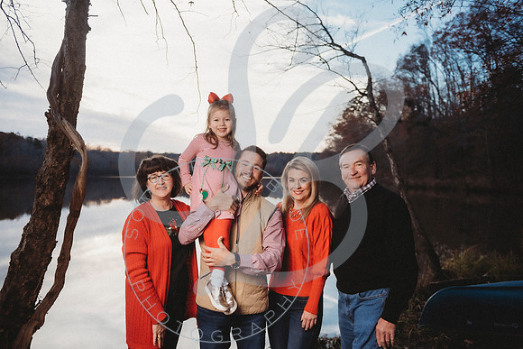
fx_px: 472
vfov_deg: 40.6
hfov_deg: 58.0
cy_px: 175
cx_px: 254
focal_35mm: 32
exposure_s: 1/320
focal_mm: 31
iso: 100
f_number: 2.8
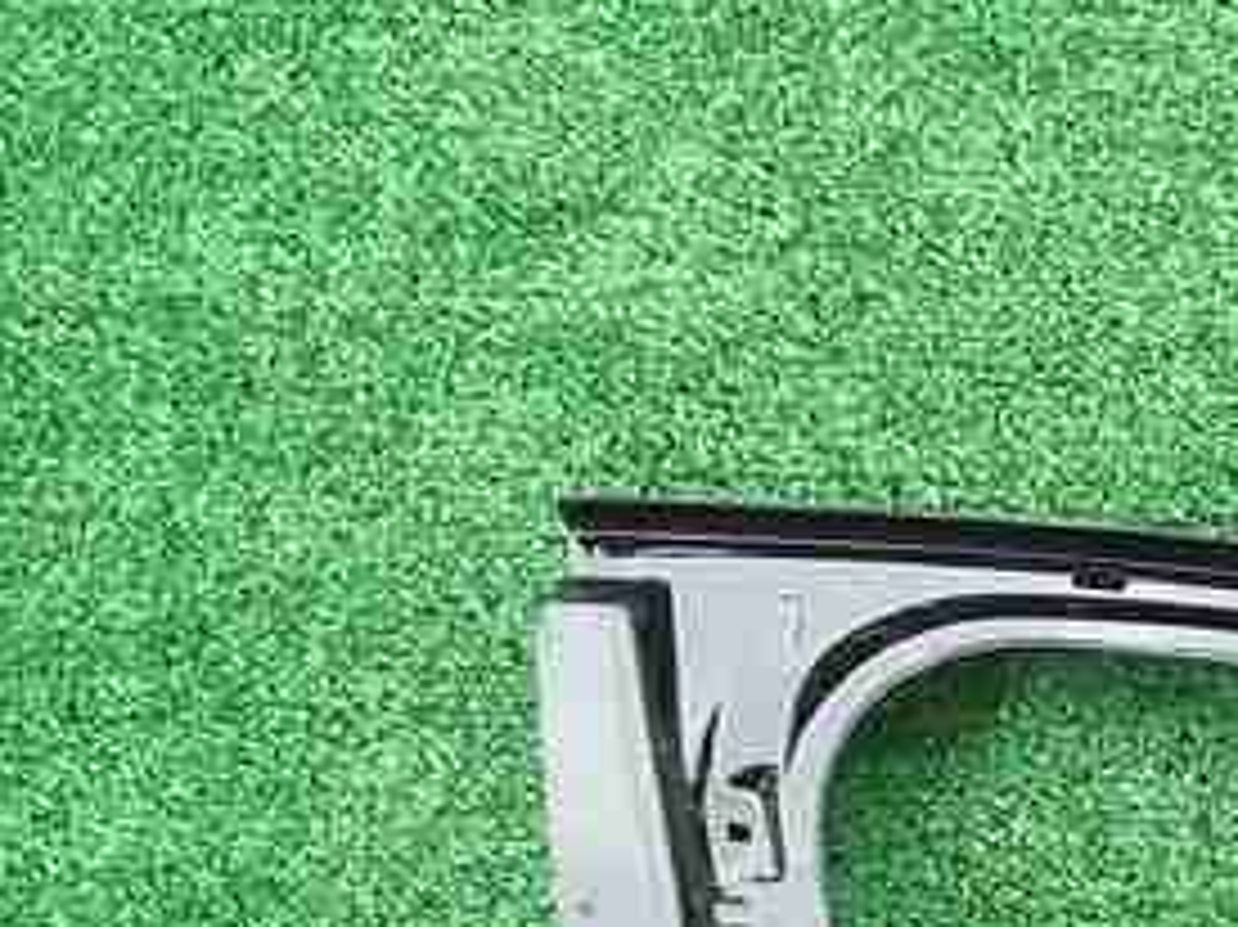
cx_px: 2616
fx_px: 4862
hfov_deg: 12.5
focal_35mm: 136
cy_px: 2052
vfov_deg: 9.9
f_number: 1.8
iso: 241
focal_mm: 5.4
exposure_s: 1/50
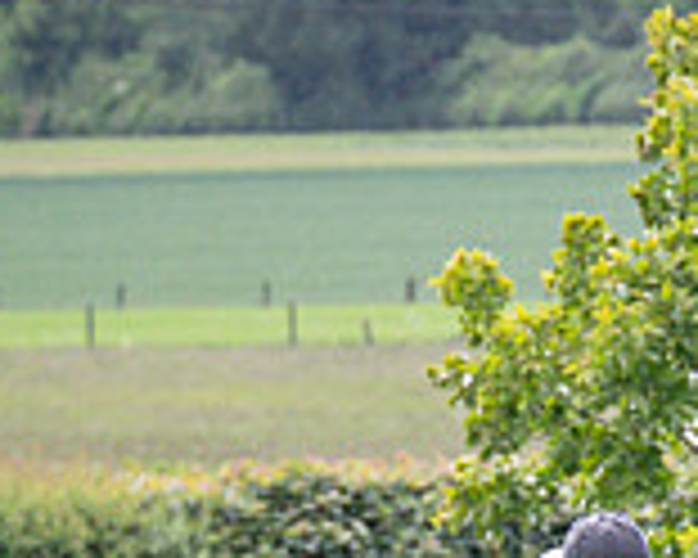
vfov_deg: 1.6
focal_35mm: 991
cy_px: 804
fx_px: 20472
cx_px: 360
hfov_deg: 2.0
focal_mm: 120
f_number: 4
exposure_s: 1/2000
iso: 400
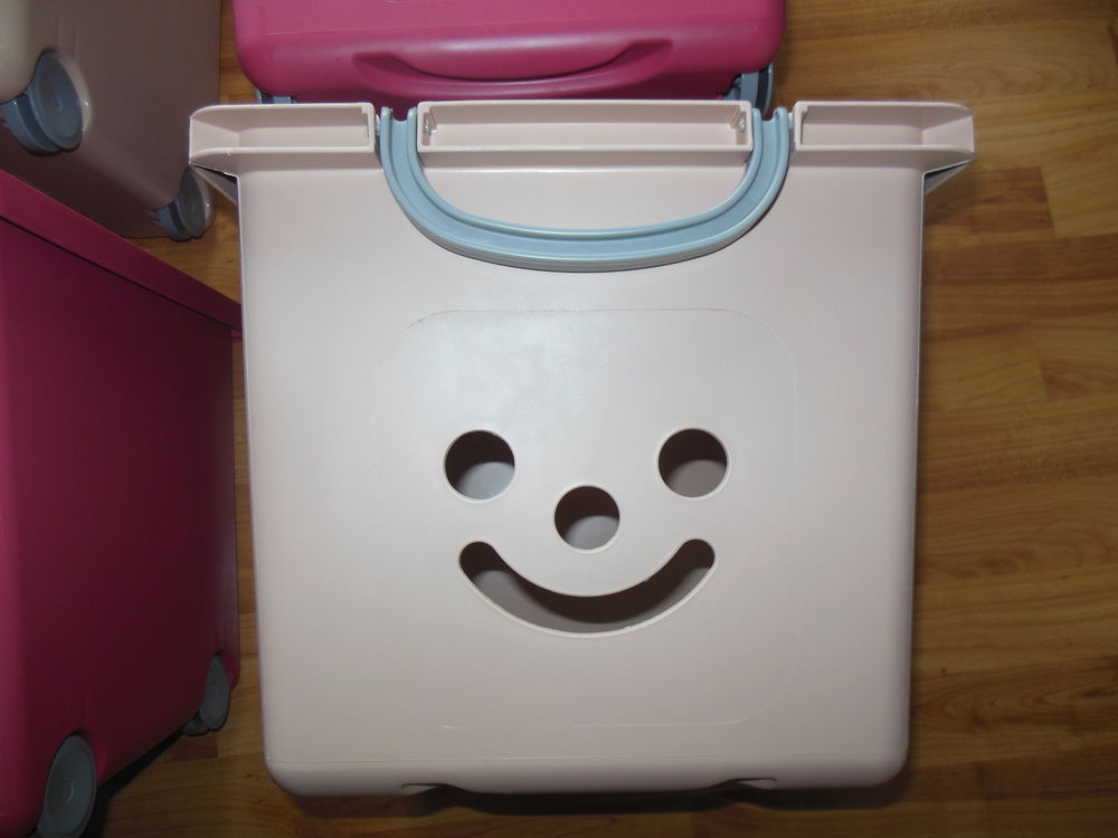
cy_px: 419
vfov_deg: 54.9
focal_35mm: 25
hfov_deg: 69.4
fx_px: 807
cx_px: 559
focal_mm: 4.5
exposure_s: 1/25
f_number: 3.2
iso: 125
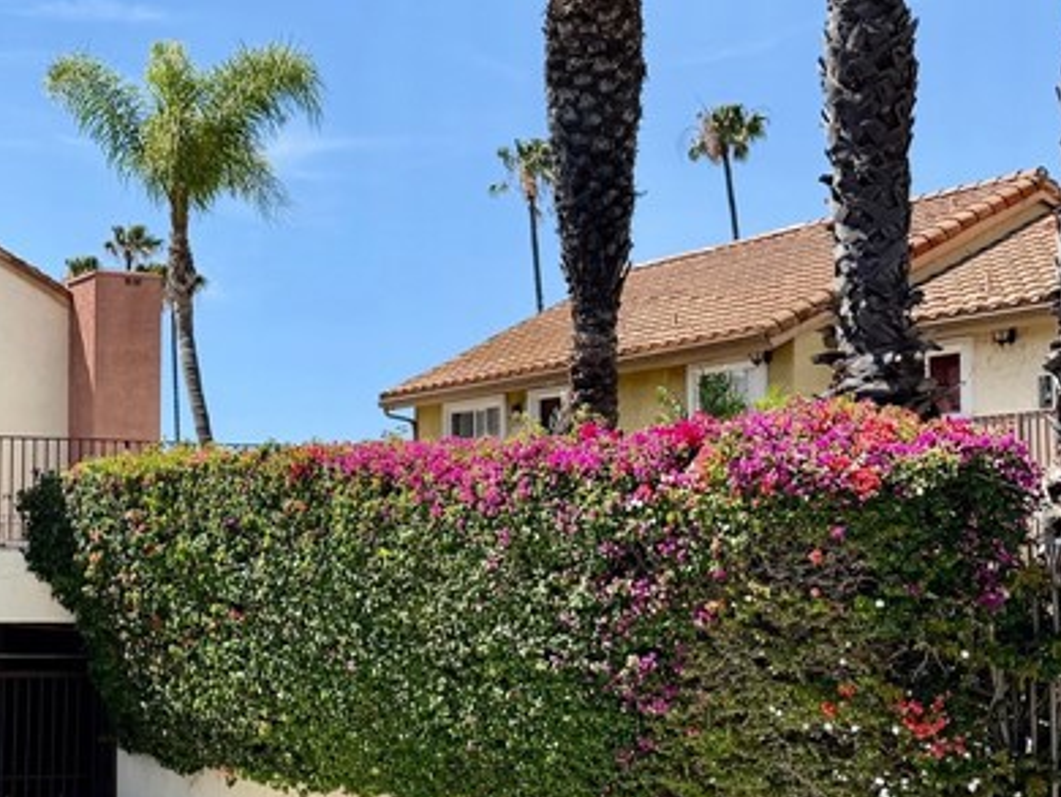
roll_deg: -0.5
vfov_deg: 23.3
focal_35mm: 63
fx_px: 1932
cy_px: 473
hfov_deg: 29.5
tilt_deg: +3.5
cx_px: 117
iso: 80
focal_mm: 6.76
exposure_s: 1/4673
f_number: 1.78
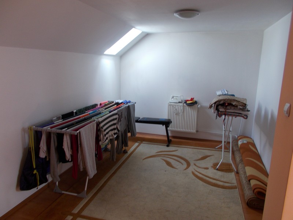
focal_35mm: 26
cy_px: 110
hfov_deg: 67.3
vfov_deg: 53.1
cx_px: 146
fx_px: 220
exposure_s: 1/25
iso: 100
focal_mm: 4.6
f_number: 3.2
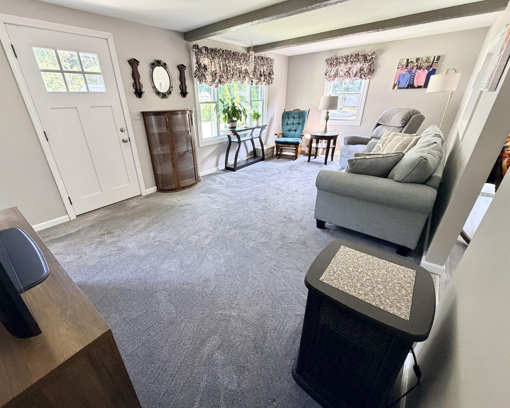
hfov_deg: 96.6
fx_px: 226
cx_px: 234
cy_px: 205
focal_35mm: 15
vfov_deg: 84.0
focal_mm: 2.22
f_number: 2.2
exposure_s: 1/60
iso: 320
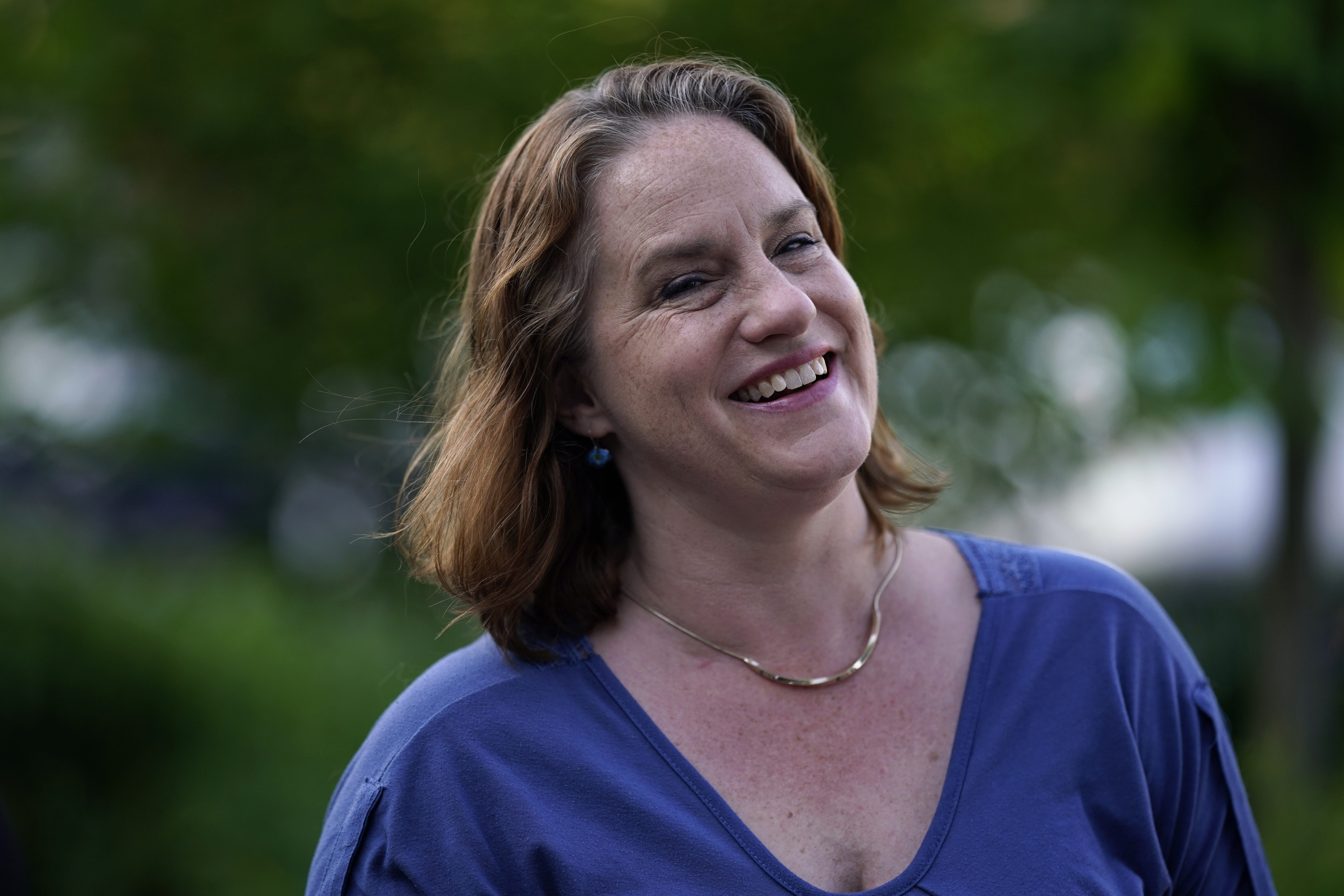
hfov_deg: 15.2
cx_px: 672
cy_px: 448
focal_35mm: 135
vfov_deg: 10.2
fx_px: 5040
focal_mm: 135
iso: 320
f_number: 1.8
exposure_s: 1/2000
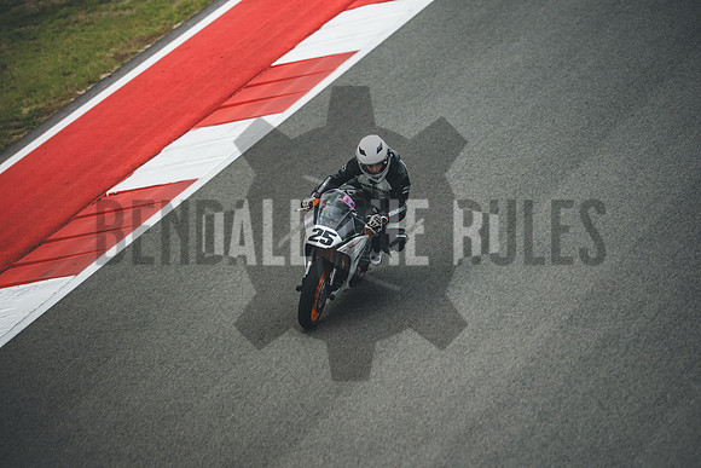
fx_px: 5843
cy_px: 234
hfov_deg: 6.9
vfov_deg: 4.6
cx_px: 350
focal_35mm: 300
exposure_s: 1/1250
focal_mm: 200
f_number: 2
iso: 1000
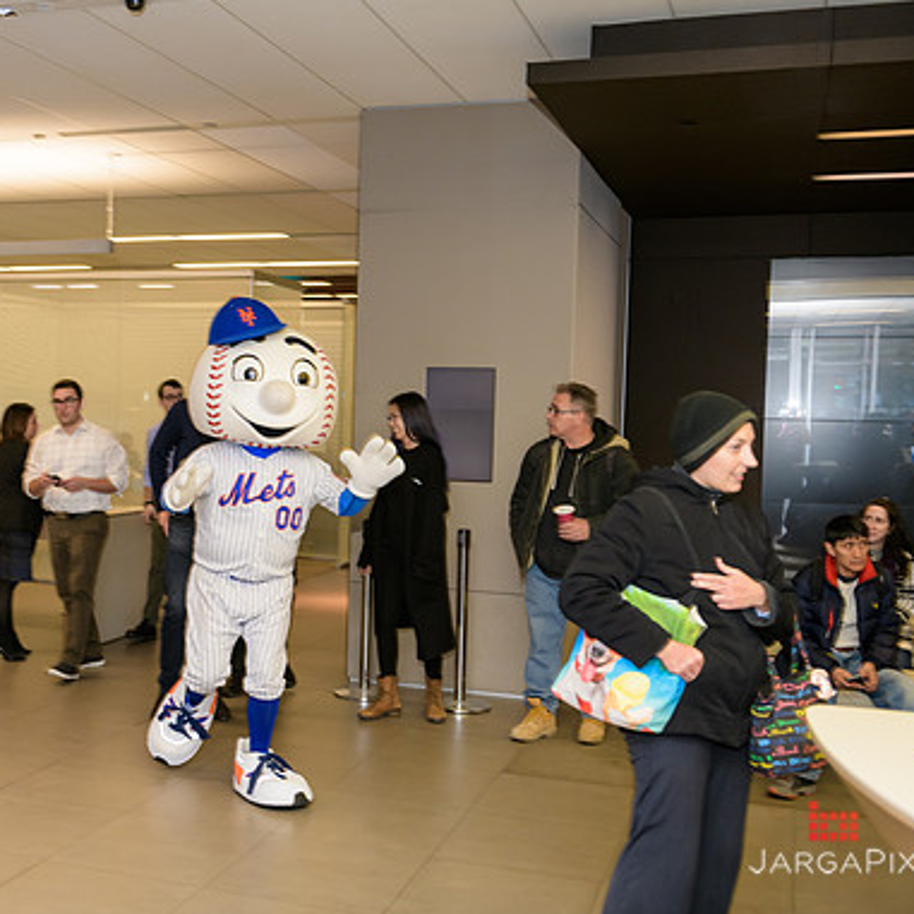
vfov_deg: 38.3
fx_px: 1314
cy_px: 462
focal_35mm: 44
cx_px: 283
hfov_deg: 37.8
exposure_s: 1/125
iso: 400
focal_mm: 34
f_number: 3.2
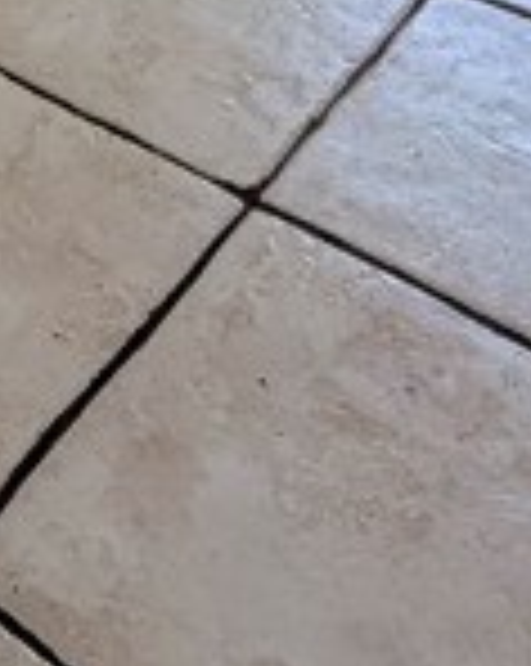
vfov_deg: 18.5
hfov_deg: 19.4
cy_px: -608
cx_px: -112
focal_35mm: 74
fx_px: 1457
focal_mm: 2.22
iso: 80
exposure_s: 1/121
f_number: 2.2
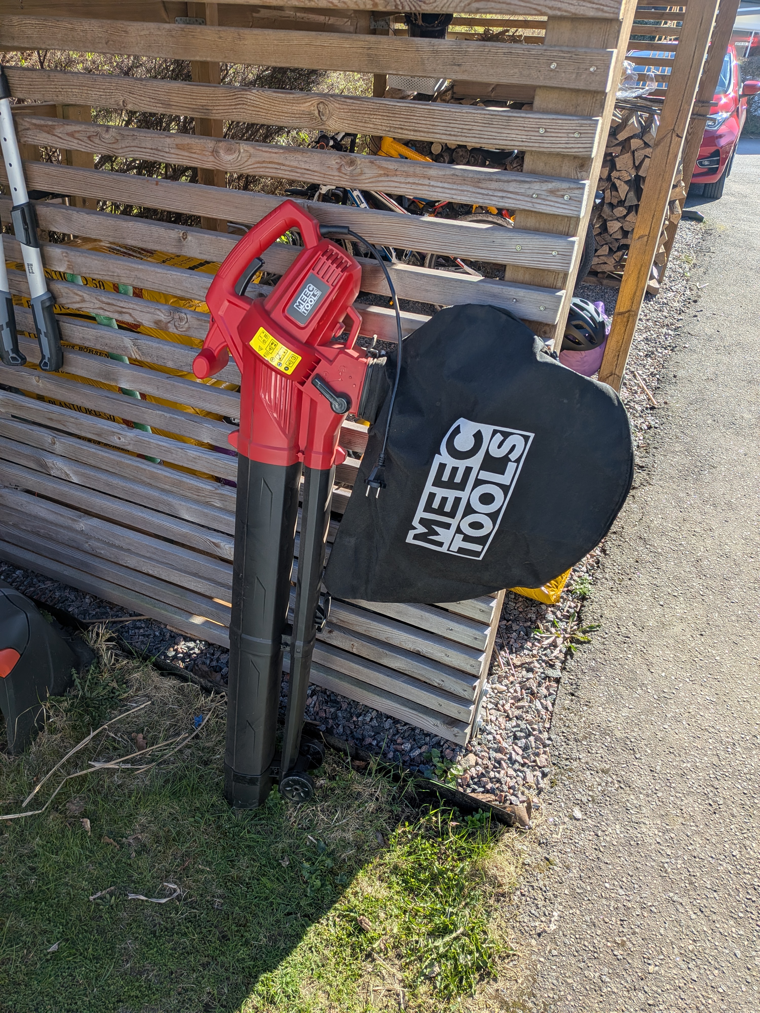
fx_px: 703
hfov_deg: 56.8
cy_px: 506
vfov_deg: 71.6
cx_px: 380
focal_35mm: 24
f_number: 1.7
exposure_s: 1/2865
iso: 26
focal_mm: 4.53
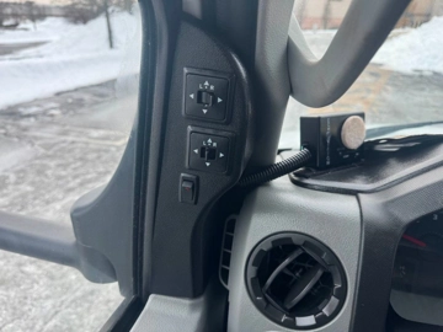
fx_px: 307
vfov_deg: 56.8
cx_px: 222
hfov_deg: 71.6
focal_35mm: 24
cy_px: 166
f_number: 1.78
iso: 64
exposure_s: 1/237
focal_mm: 6.76
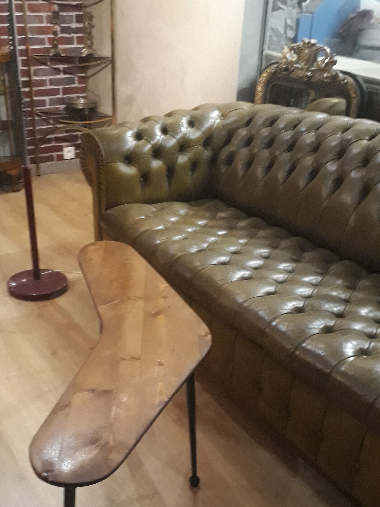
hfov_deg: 37.5
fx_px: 556
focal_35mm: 38
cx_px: 147
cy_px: 315
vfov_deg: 48.5
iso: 500
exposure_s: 1/17
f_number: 1.9
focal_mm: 3.6
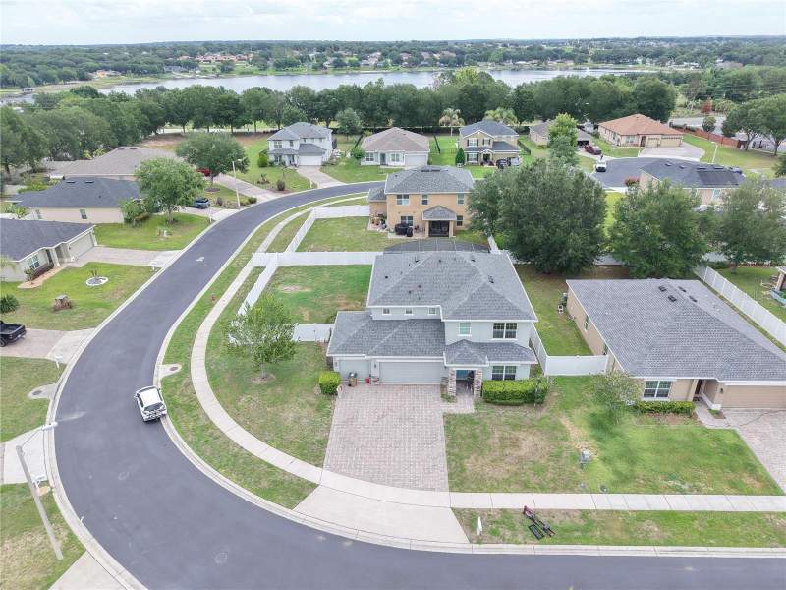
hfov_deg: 71.6
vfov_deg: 56.8
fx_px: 545
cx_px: 393
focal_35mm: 24
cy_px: 295
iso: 200
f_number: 1.8
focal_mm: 8.67
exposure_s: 1/1250
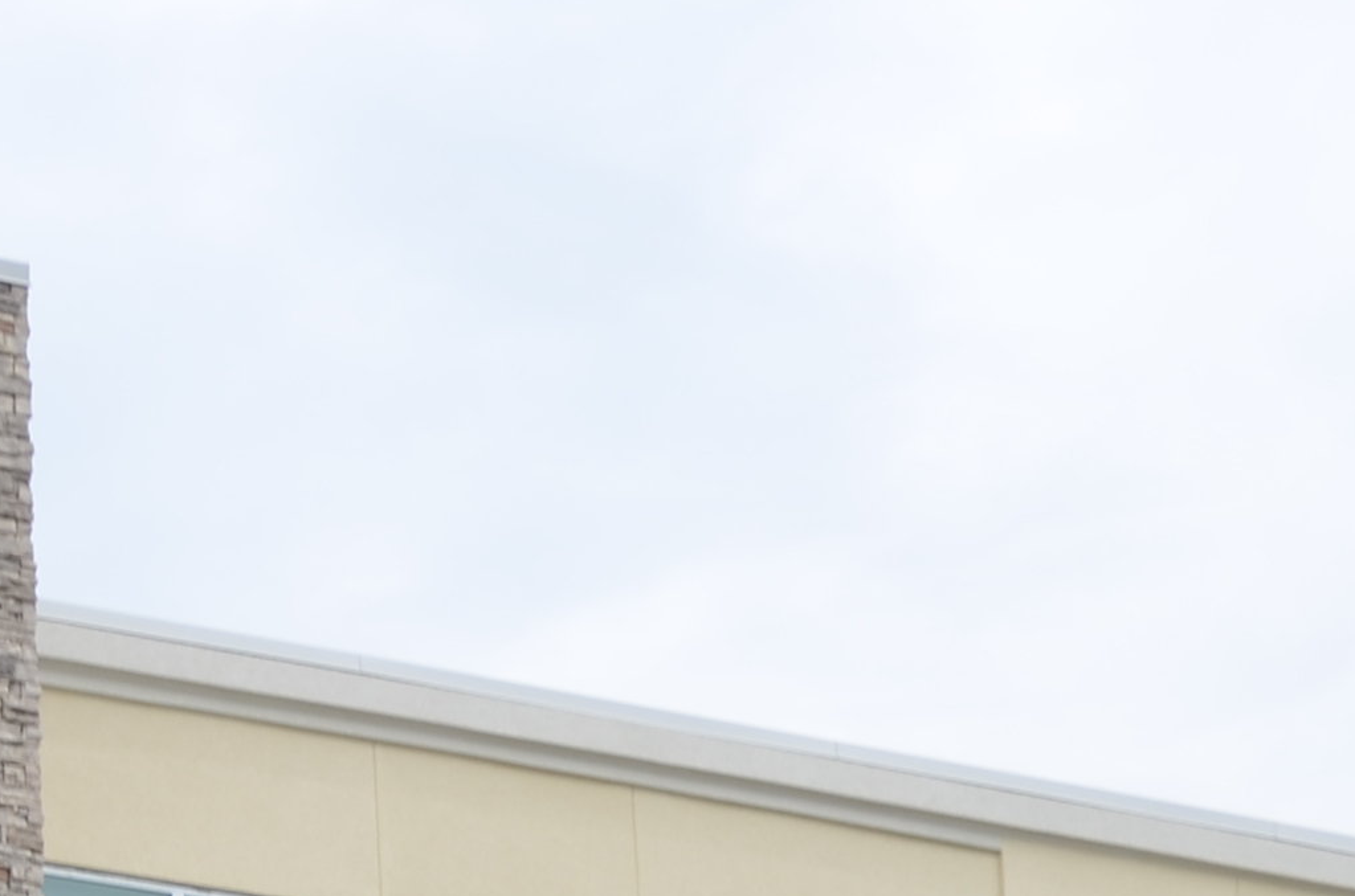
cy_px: 2143
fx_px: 5971
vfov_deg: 8.0
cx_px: -252
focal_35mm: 159
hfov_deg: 12.6
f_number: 7.1
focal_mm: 22
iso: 100
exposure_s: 1/250
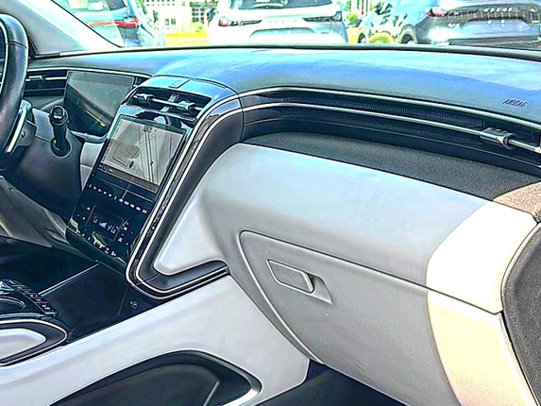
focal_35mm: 44
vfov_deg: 32.8
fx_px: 688
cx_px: 227
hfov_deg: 42.8
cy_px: 239
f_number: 1.78
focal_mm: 6.86
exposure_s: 1/552
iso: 80
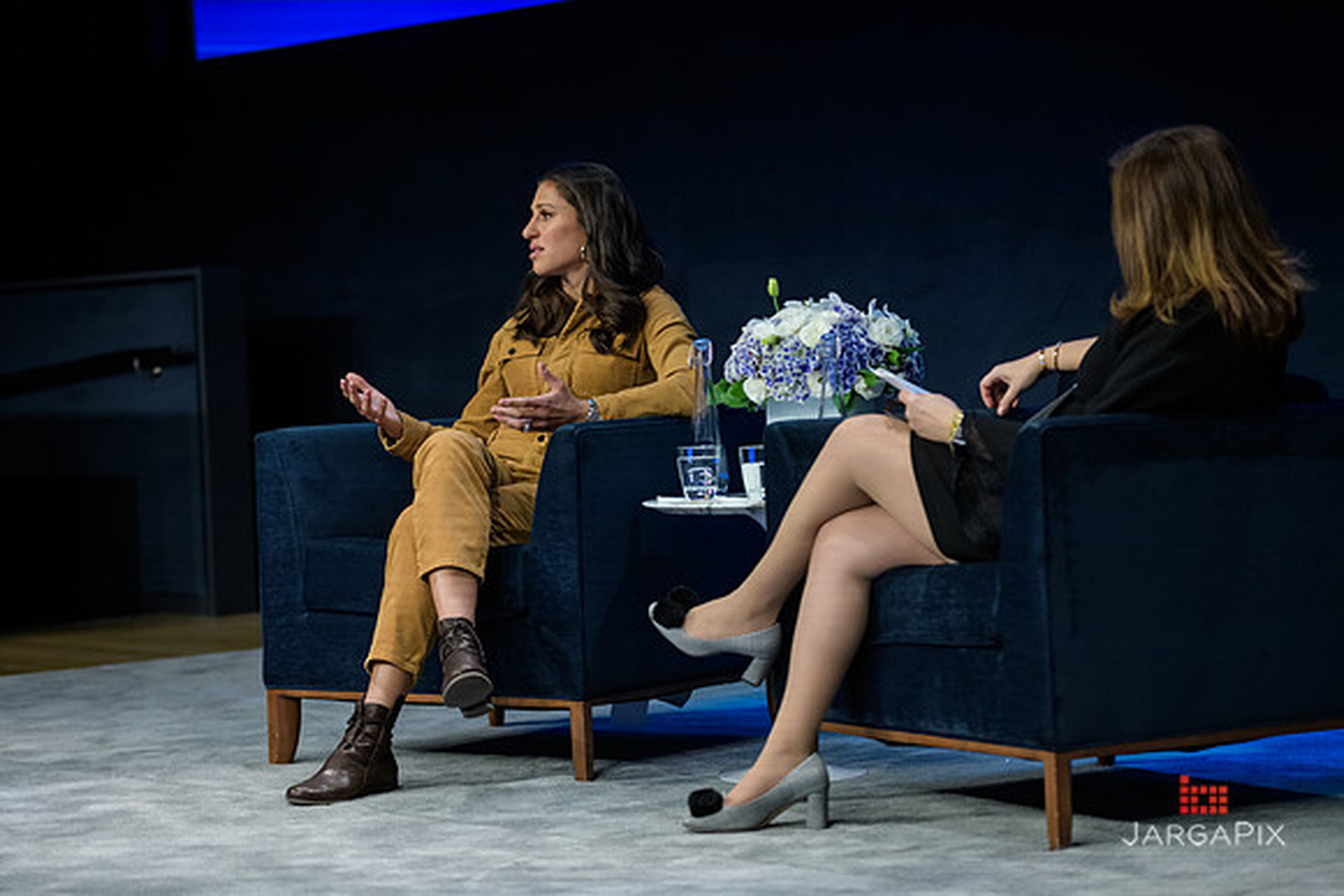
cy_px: 448
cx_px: 672
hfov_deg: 22.1
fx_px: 3435
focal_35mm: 92
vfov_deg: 14.9
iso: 1600
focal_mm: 92
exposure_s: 1/250
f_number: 3.2
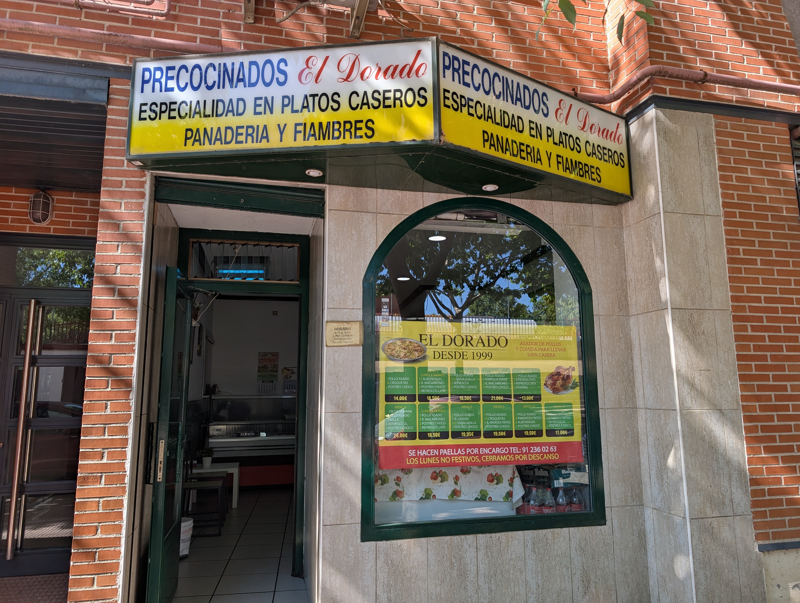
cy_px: 302
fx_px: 555
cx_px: 400
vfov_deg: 56.9
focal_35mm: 24
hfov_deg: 71.5
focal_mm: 6.9
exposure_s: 1/257
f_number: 1.68
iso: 19
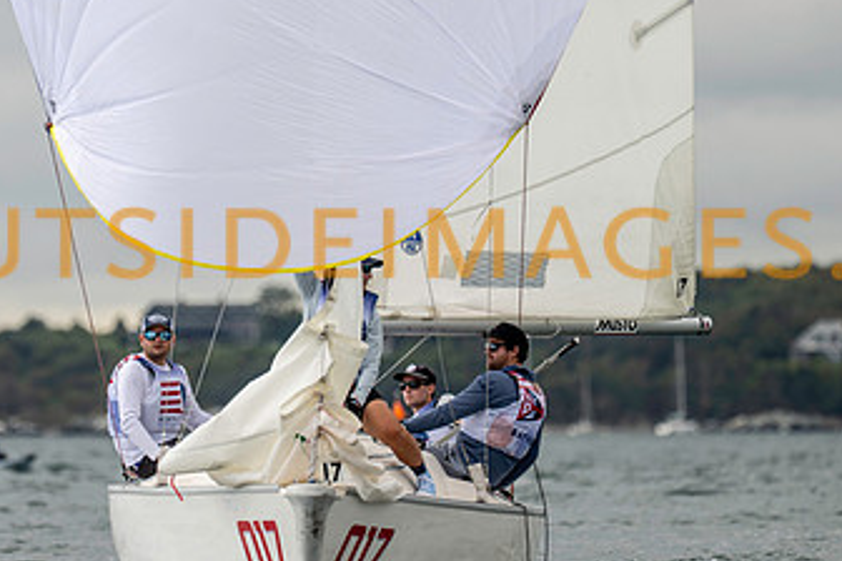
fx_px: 13915
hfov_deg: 3.5
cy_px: 276
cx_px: 303
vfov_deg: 2.3
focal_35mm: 595
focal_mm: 300
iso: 50
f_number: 4
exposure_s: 1/400
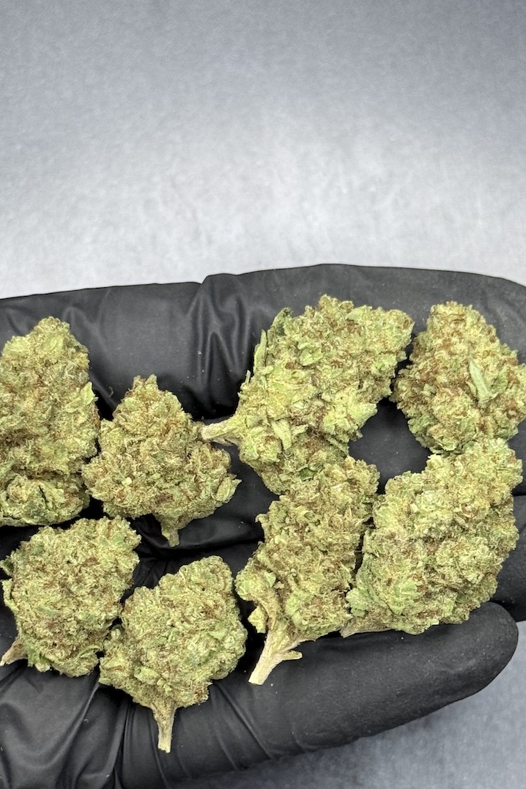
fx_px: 1950
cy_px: 518
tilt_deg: -76.7
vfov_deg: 22.8
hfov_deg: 15.4
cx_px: 248
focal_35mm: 89
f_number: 1.78
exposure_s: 1/50
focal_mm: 6.76
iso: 100
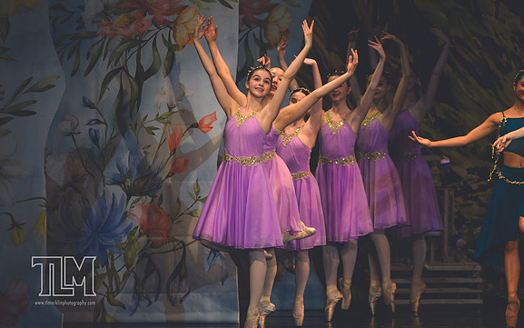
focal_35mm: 307
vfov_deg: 4.3
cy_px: 172
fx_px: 4385
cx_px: 262
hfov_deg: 6.8
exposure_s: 1/500
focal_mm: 200
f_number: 2.8
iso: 800
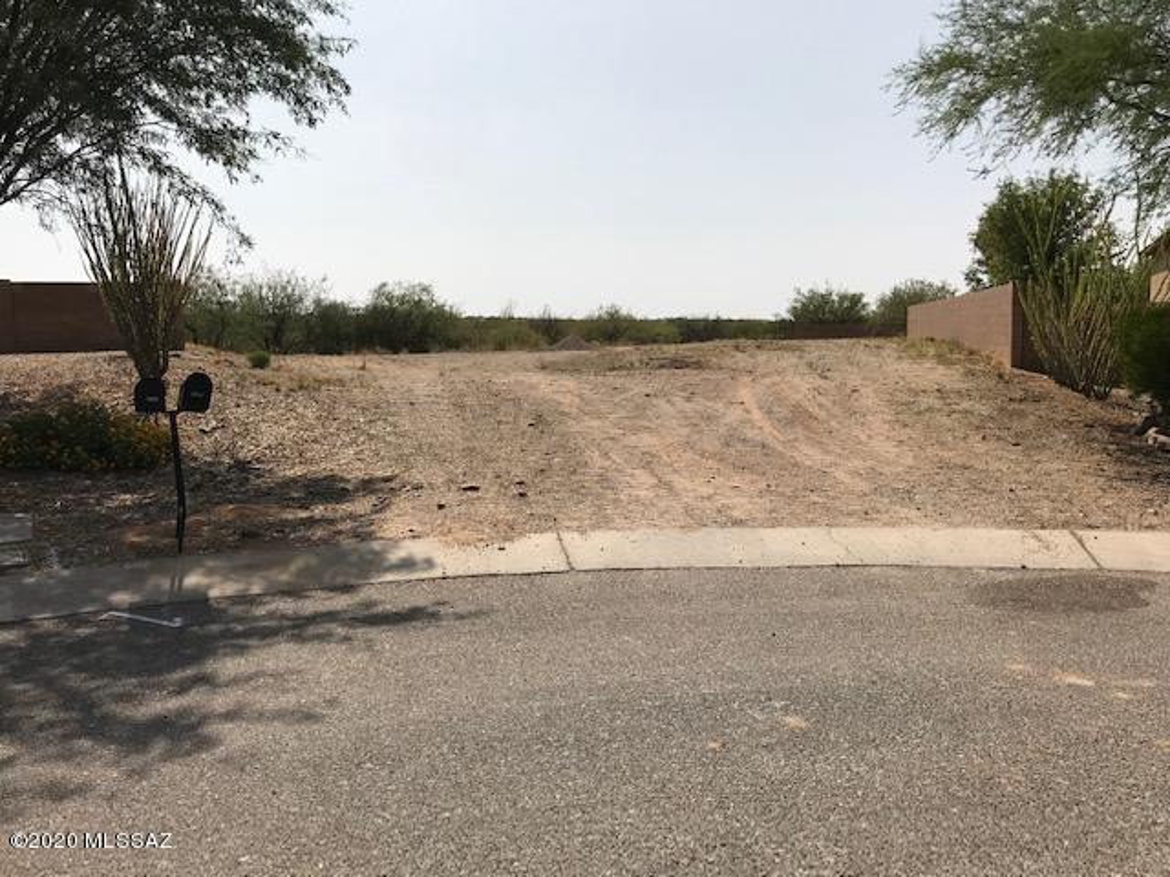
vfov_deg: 49.7
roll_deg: +0.8
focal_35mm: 28
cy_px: 438
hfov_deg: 63.4
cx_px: 585
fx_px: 946
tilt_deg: -6.3
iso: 25
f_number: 1.8
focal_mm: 3.99
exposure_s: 1/5988
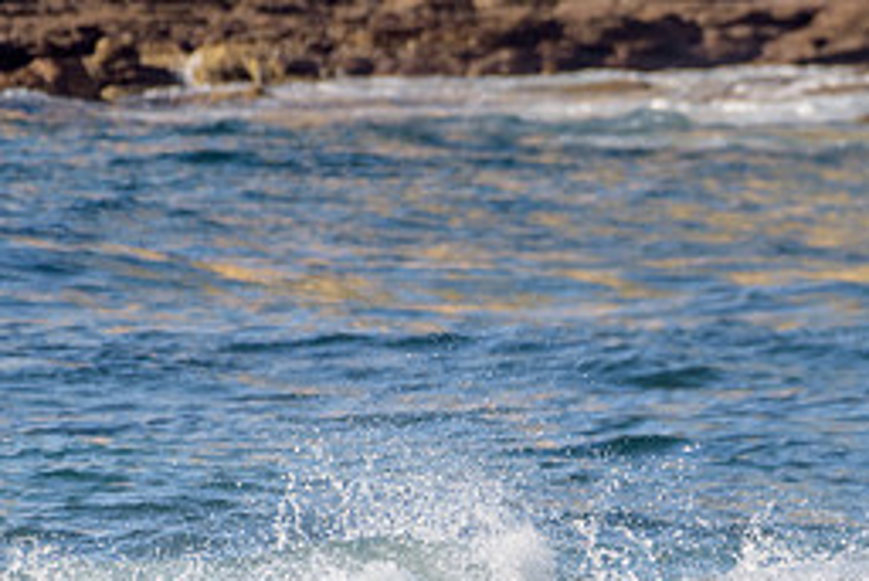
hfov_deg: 1.5
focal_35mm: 1390
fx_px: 33571
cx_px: 920
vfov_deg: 1.0
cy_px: 646
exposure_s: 1/1250
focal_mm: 500
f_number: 5.6
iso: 250
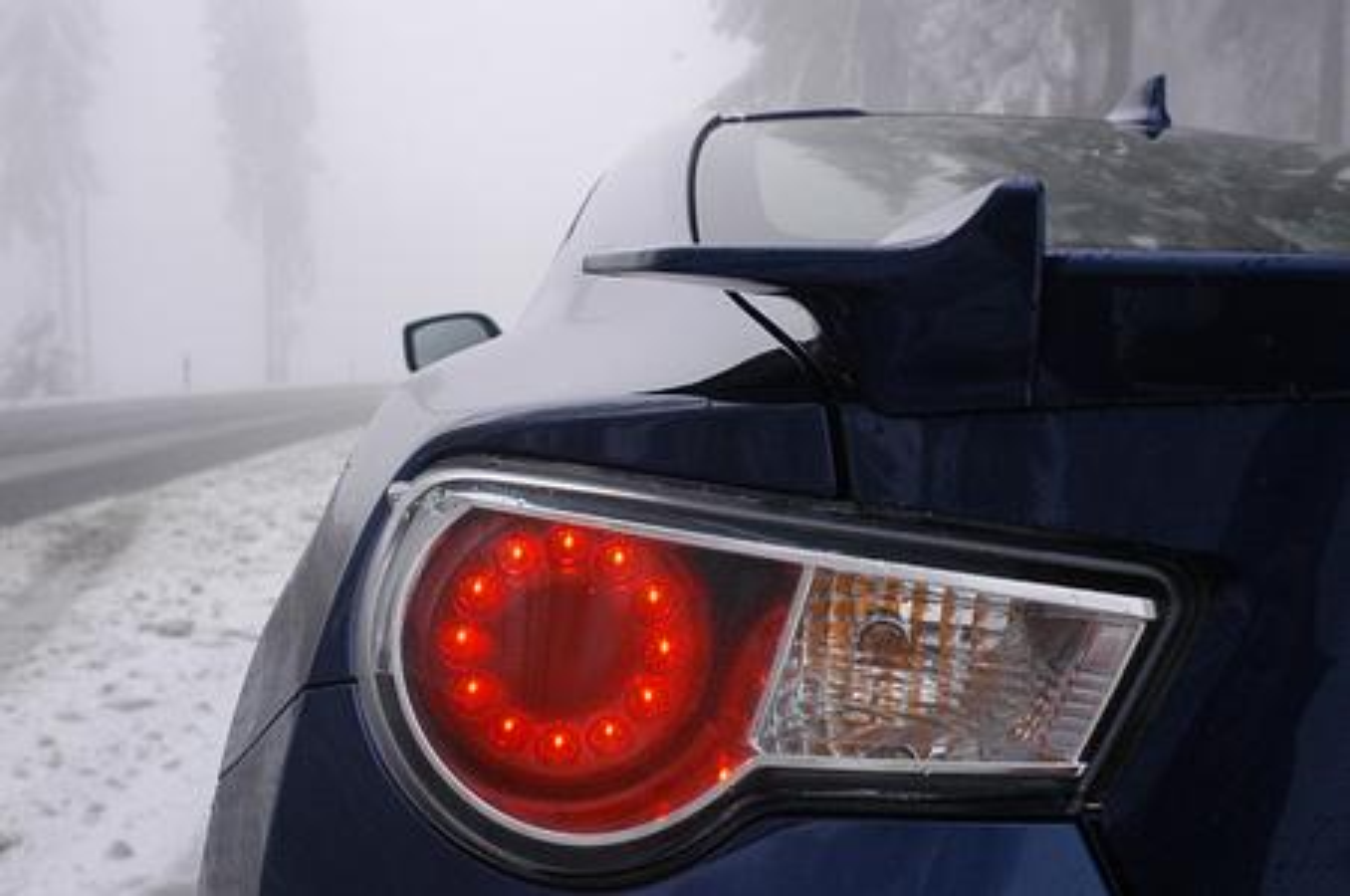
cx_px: 675
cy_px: 448
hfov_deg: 53.2
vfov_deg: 36.8
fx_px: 1348
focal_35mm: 36
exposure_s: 1/100
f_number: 6.7
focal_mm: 24
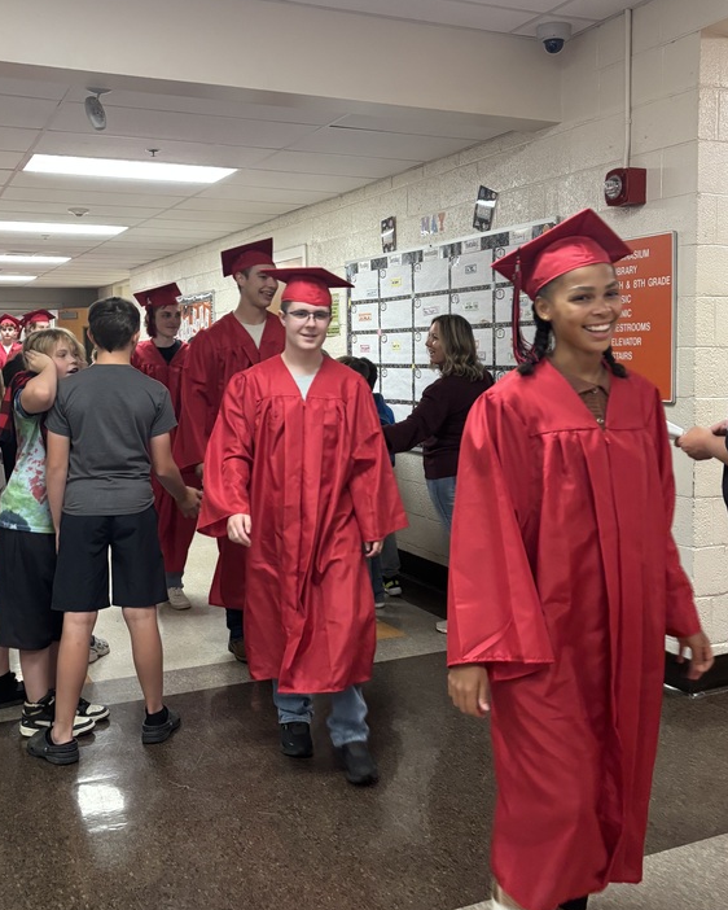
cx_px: 377
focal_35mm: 37
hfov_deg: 40.1
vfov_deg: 49.0
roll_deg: -1.1
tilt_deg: -4.8
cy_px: 426
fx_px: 996
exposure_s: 1/60
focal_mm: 5.96
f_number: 1.6
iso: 320
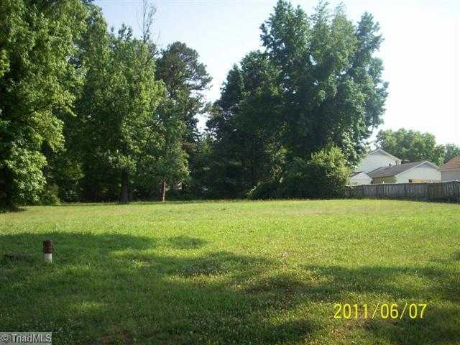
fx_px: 492
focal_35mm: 37
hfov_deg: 50.1
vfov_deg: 38.7
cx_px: 230
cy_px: 172
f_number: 2.8
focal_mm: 6.2
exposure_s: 1/605
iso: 80
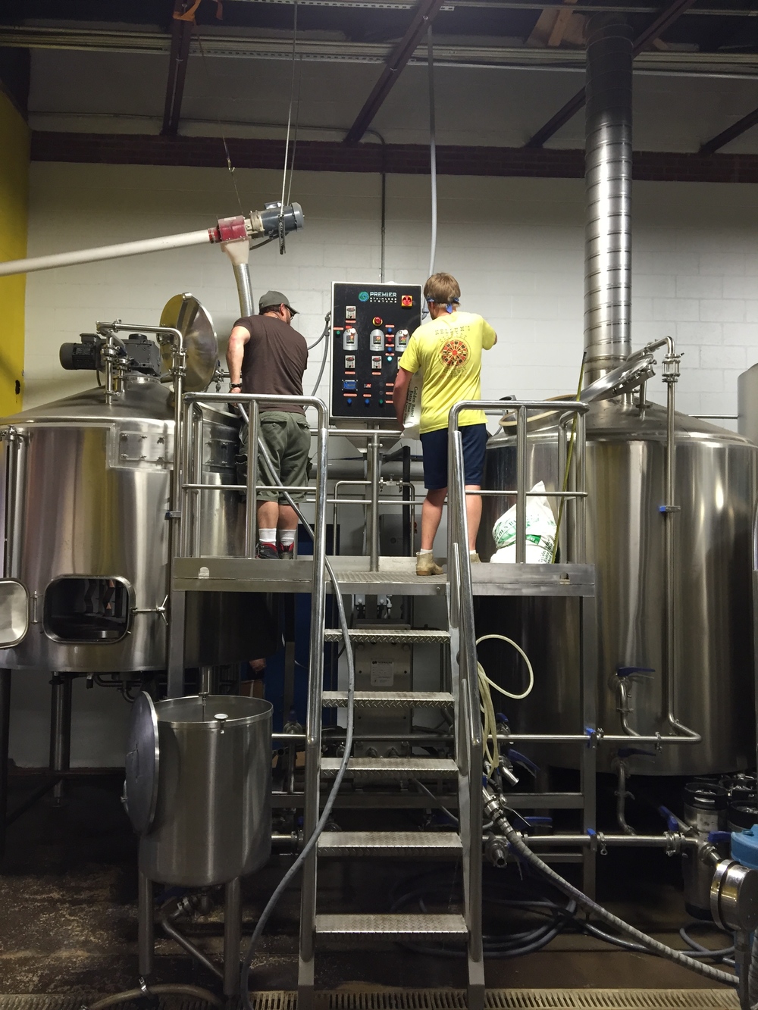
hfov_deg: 48.2
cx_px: 379
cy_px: 505
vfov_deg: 61.7
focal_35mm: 29
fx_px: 847
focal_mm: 4.15
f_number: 2.2
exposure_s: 1/30
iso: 100
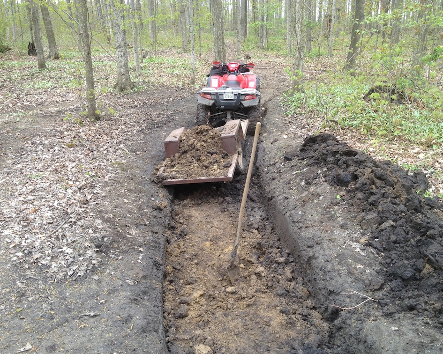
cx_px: 232
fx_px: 485
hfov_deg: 49.1
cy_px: 176
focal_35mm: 37
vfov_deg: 40.1
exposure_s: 1/138
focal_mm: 4.28
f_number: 2.4
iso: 64
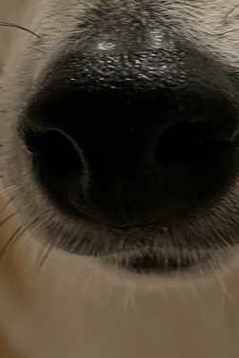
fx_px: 855
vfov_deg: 23.4
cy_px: 93
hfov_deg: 15.9
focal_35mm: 86
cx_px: 86
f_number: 1.6
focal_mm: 4.2
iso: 500
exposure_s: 1/60
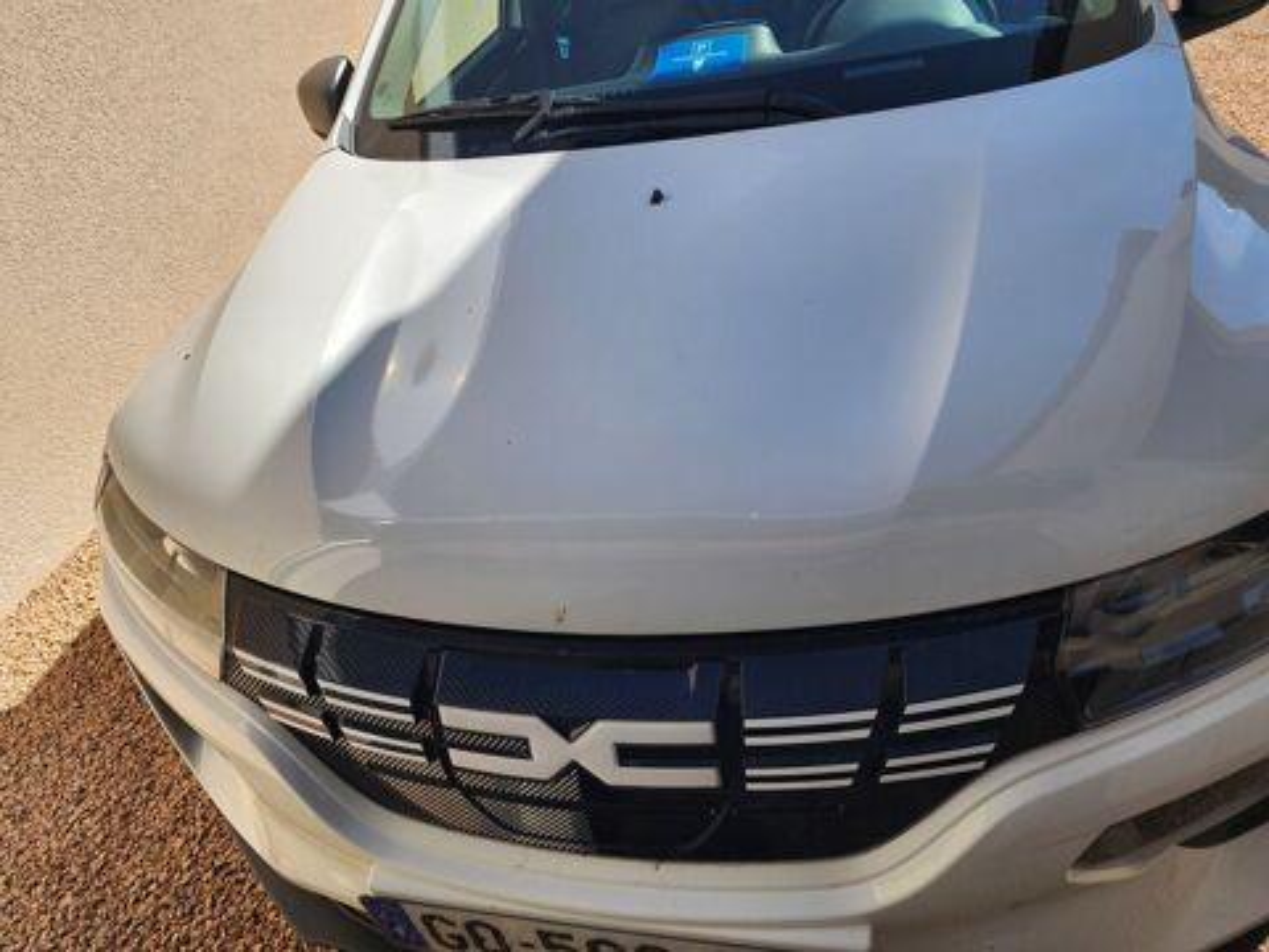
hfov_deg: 73.9
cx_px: 634
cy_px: 476
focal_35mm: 23
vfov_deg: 58.9
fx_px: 843
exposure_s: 1/803
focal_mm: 6.4
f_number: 1.8
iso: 12
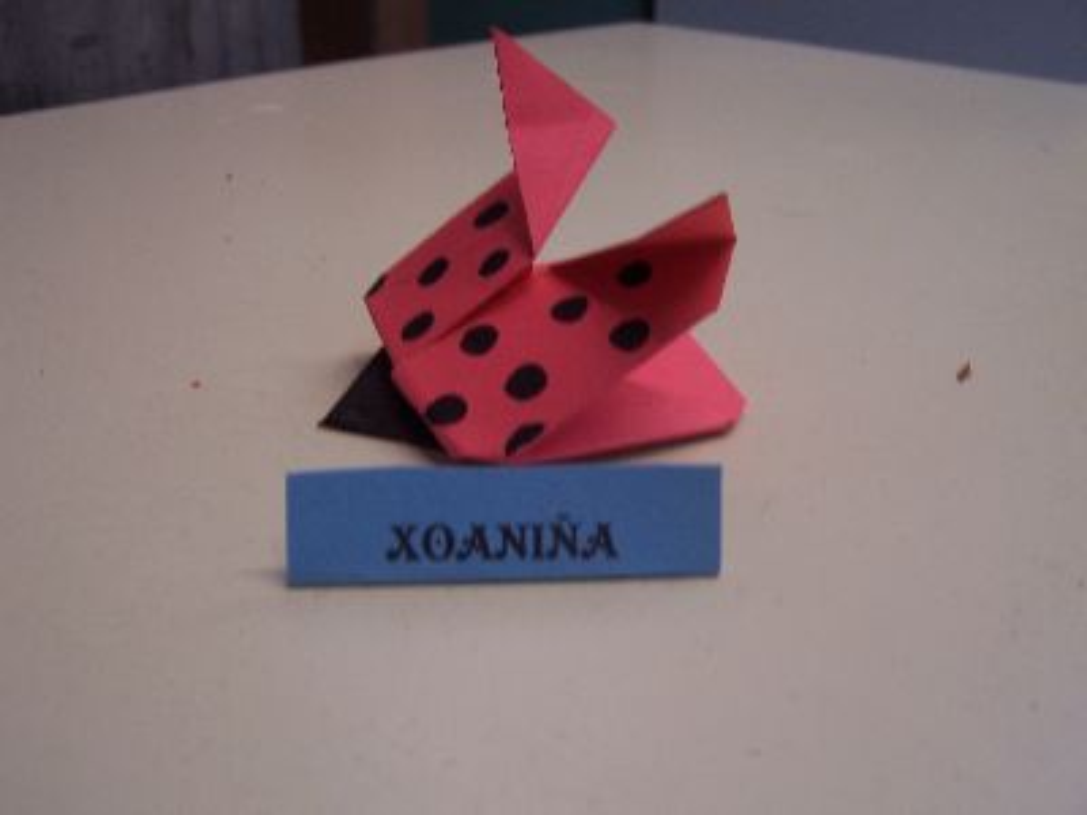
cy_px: 408
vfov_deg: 37.7
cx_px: 544
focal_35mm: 38
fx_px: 1193
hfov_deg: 49.0
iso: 80
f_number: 2.8
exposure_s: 1/30
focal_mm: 6.3
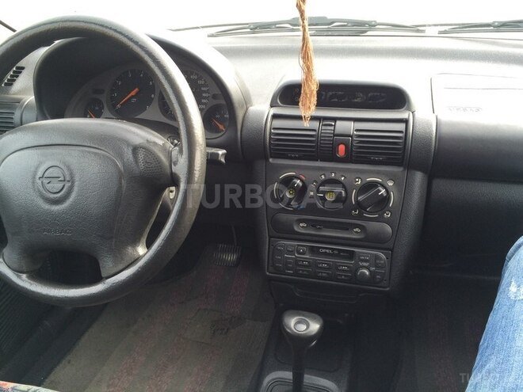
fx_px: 438
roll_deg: +3.3
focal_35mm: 29
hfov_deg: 61.7
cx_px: 262
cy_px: 196
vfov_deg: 48.2
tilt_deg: -27.9
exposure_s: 1/100
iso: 32
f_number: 2.2
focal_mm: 4.15
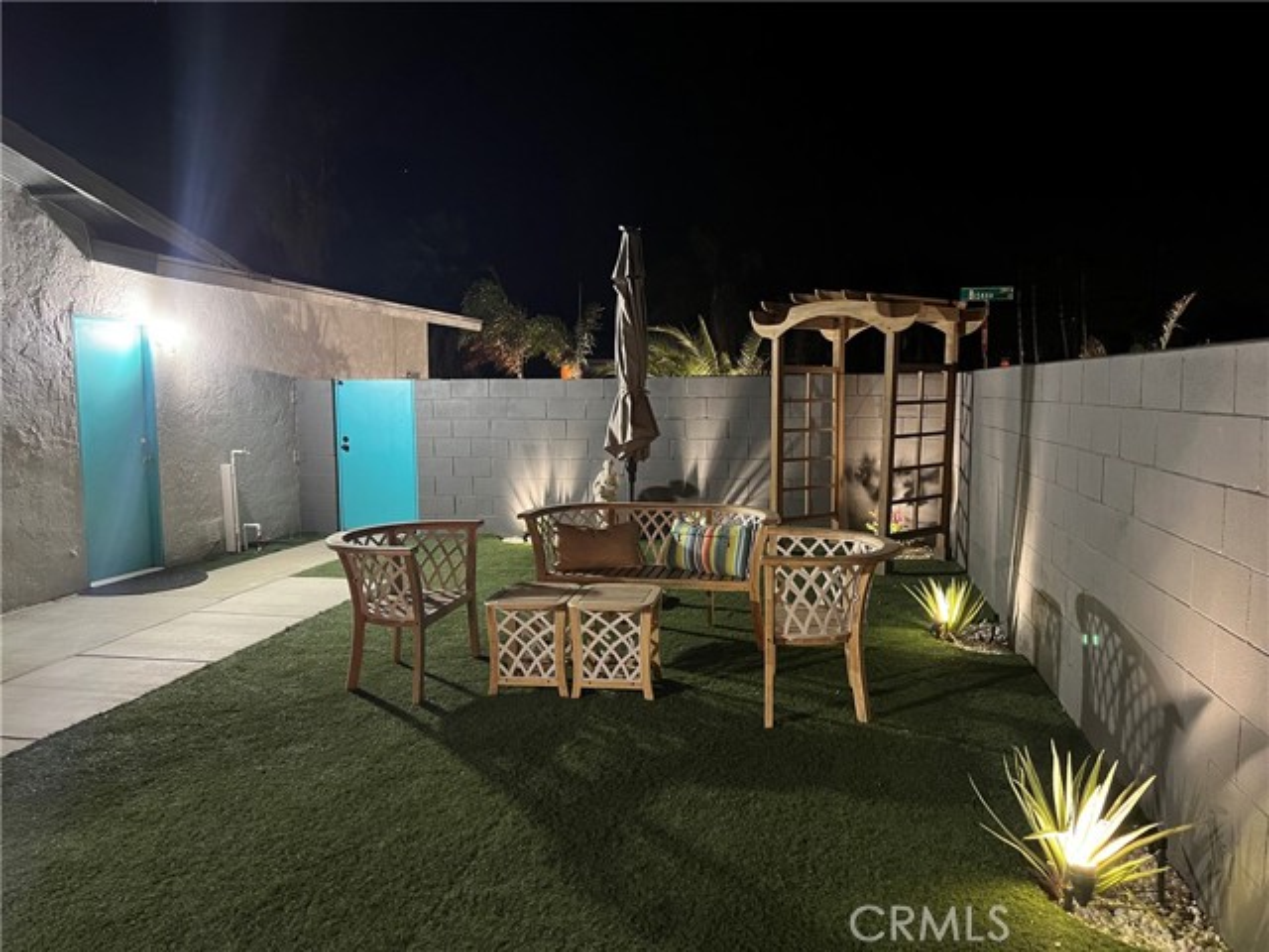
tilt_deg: -6.1
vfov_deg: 53.1
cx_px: 634
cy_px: 476
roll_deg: +0.3
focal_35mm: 26
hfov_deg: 67.3
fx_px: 953
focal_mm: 5.7
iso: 500
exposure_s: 1/30
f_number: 1.5
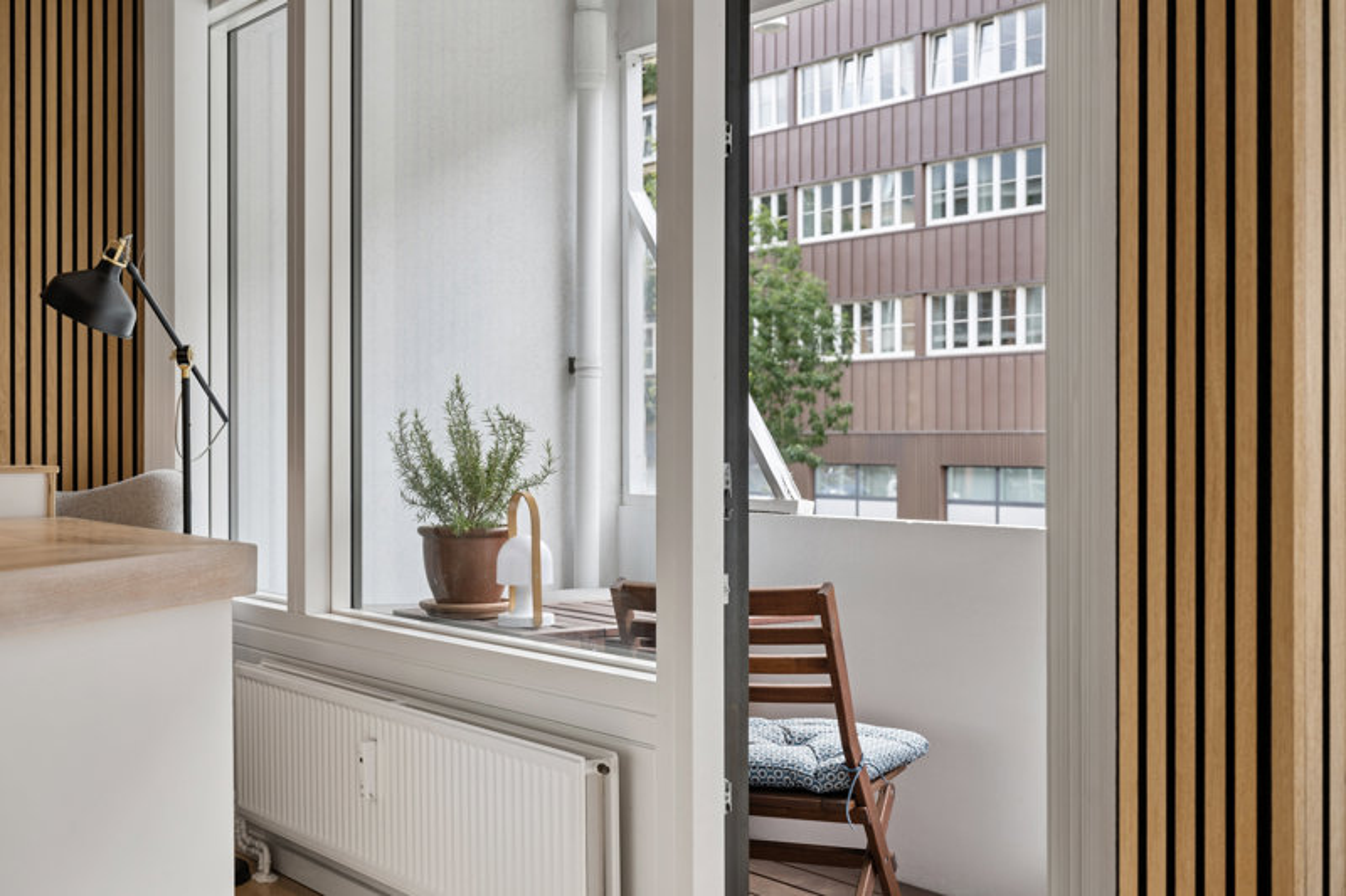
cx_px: 673
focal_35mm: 48
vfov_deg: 28.1
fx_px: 1794
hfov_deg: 41.1
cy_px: 448
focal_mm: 48
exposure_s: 1/40
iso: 125
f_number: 7.1
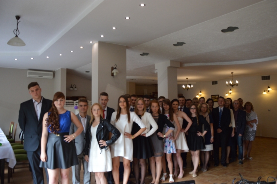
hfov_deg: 67.4
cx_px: 138
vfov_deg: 47.8
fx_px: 208
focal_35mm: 27
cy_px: 92
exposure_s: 1/50
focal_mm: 18
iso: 400
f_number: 3.5
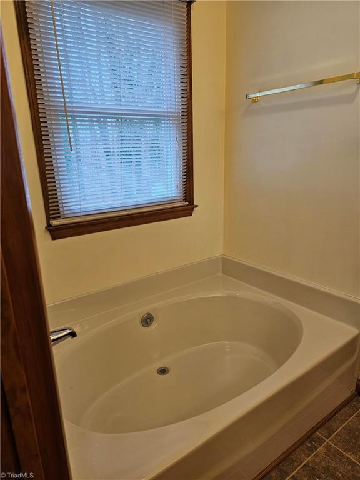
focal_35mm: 23
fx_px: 319
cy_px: 240
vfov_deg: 73.9
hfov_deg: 58.9
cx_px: 180
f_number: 1.7
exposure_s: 1/120
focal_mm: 6.3
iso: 64
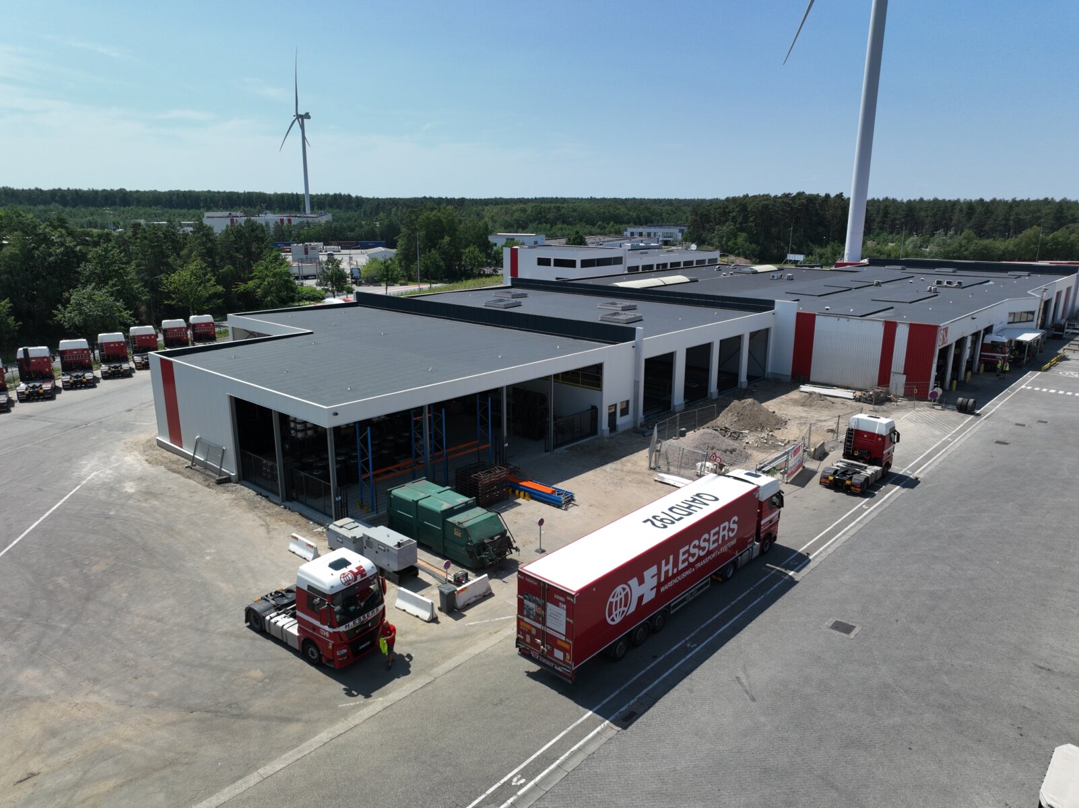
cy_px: 404
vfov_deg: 56.8
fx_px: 748
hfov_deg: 71.6
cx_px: 540
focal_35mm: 24
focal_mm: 12.29
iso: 100
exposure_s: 1/2500
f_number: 2.8
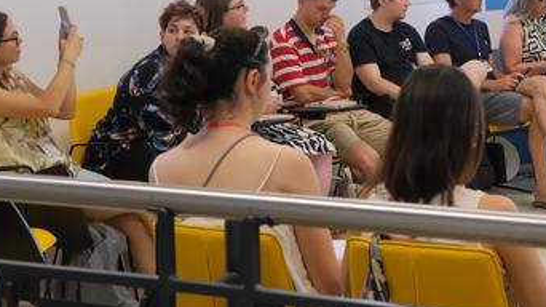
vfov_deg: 12.8
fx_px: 1331
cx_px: 576
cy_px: -53
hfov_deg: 22.1
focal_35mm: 92
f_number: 3.6
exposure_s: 1/60
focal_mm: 26.5
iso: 800
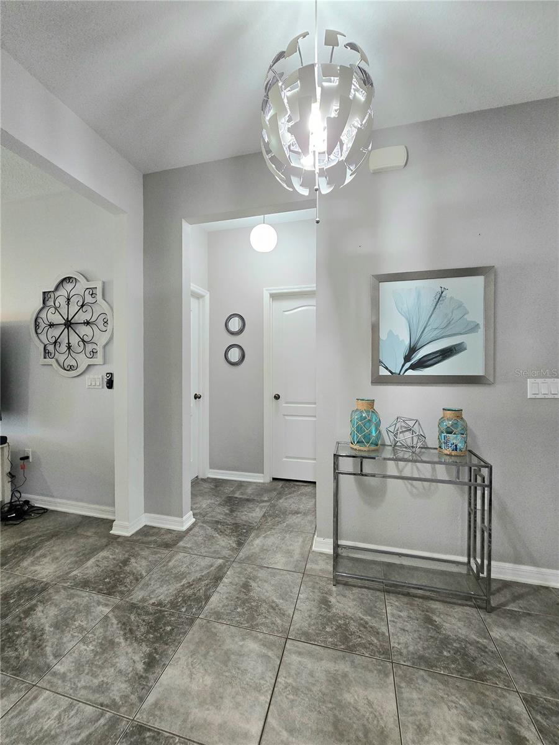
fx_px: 280
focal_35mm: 13
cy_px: 372
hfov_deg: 89.9
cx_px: 280
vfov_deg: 106.2
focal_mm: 2.2
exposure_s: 1/60.2
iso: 320
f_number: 2.2
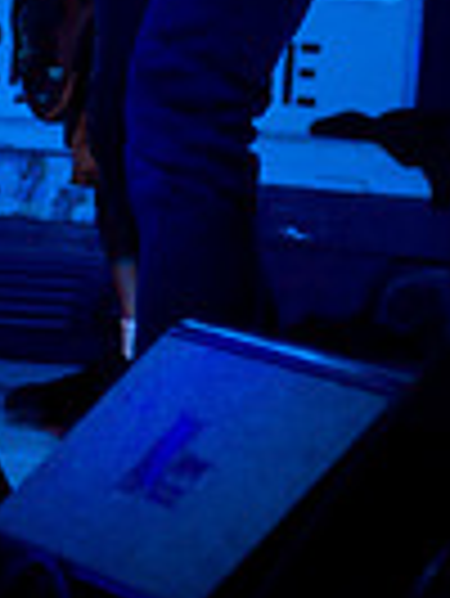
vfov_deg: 5.7
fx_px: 5918
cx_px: 484
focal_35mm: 342
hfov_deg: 4.3
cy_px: -355
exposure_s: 1/320
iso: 640
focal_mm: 70
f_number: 2.8
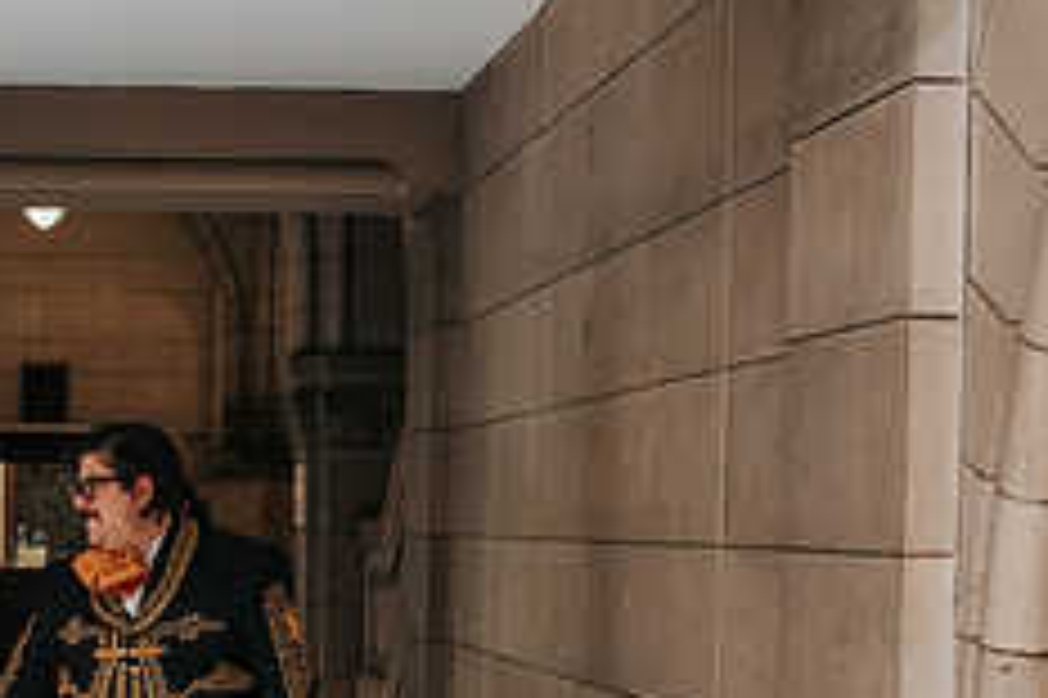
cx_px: 114
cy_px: 687
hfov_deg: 20.8
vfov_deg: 14.0
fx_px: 2793
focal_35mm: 96
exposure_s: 1/200
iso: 1000
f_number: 3.5
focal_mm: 35
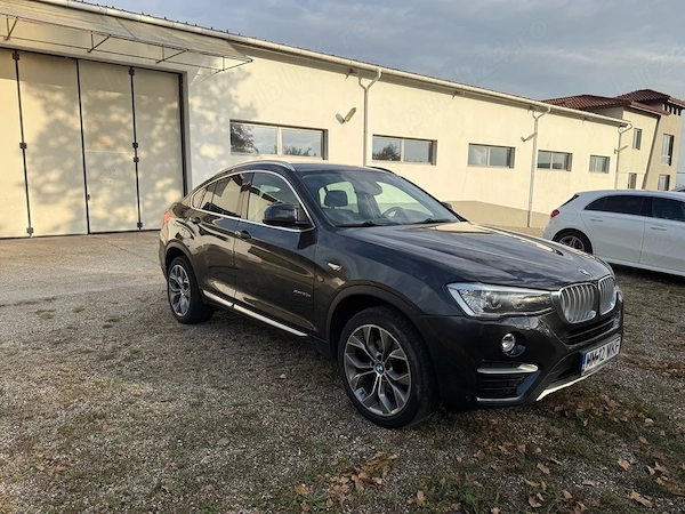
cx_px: 342
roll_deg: +0.1
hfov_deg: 71.6
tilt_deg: -7.6
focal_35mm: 24
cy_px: 257
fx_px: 475
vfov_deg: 56.8
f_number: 1.78
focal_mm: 6.76
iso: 80
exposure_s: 1/2907
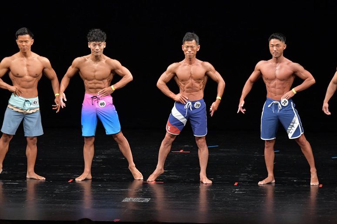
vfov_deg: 6.1
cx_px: 168
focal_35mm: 225
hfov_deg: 9.2
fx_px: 2105
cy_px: 112
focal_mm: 150
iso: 3200
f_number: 5.6
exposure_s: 1/400
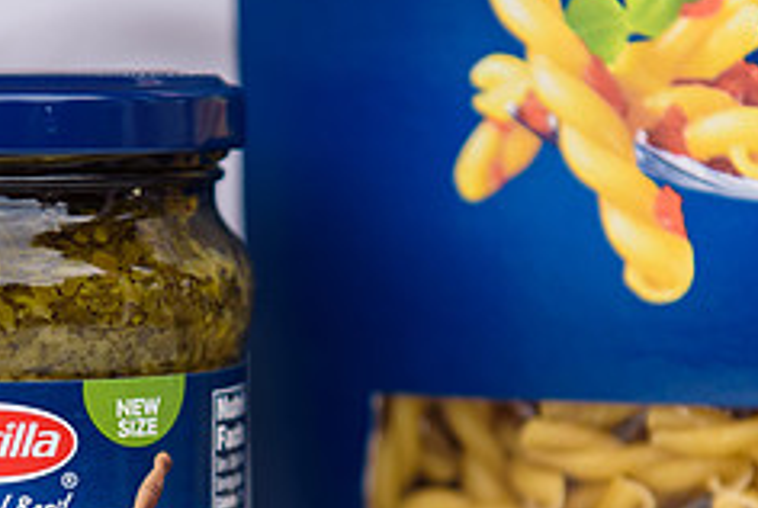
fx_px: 3626
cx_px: 257
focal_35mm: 172
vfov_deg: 8.0
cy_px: 420
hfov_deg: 11.9
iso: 200
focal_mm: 70
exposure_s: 1/800
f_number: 3.2
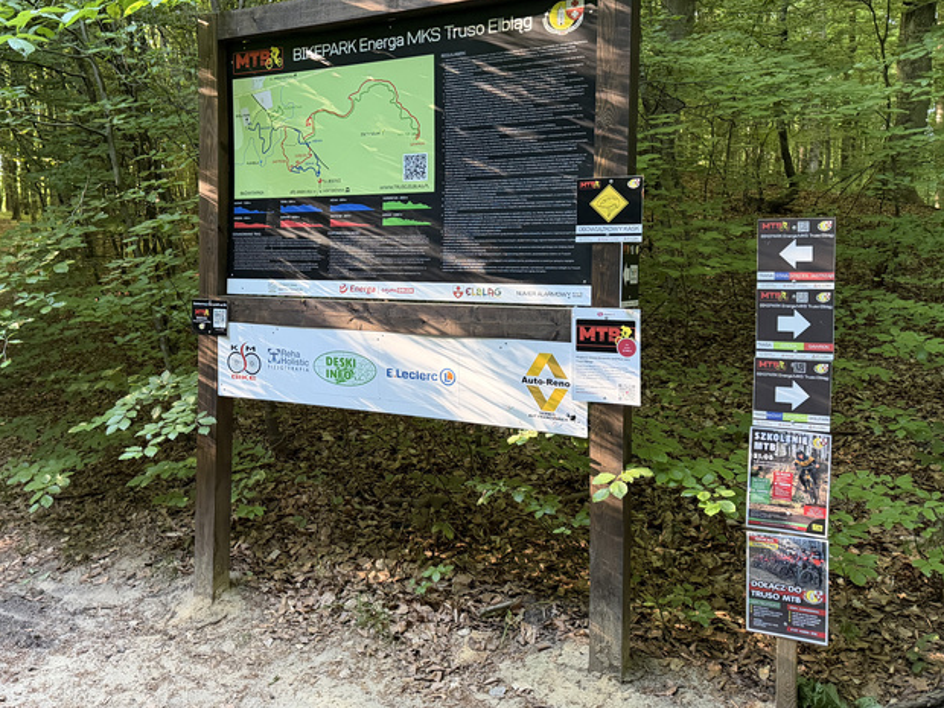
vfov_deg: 42.8
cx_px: 340
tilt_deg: -1.0
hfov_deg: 54.6
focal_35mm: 33
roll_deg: -0.5
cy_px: 294
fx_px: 900
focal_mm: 6.76
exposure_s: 1/60
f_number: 1.78
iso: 500
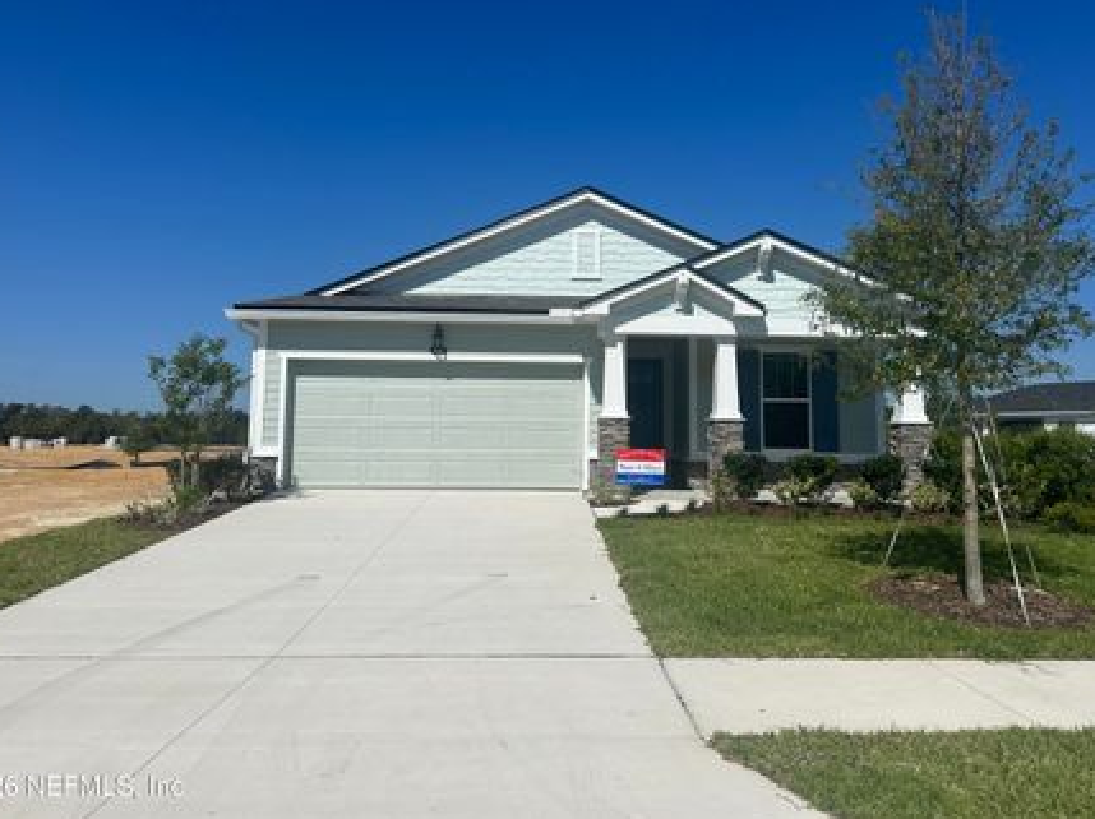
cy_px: 351
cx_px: 574
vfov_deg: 49.5
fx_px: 885
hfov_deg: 63.5
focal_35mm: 28
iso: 80
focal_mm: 6.86
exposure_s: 1/12048
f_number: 1.78
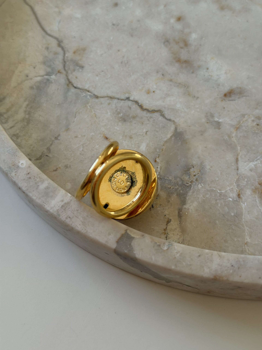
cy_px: 175
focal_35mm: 48
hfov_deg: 30.3
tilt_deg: -65.2
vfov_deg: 39.7
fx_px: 484
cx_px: 131
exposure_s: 1/272
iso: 64
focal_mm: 6.76
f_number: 1.78
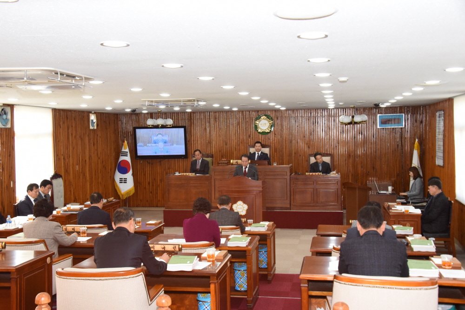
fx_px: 581
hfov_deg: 43.6
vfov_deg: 29.9
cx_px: 232
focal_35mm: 45
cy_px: 155
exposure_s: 1/200
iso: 8000
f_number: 10
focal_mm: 45
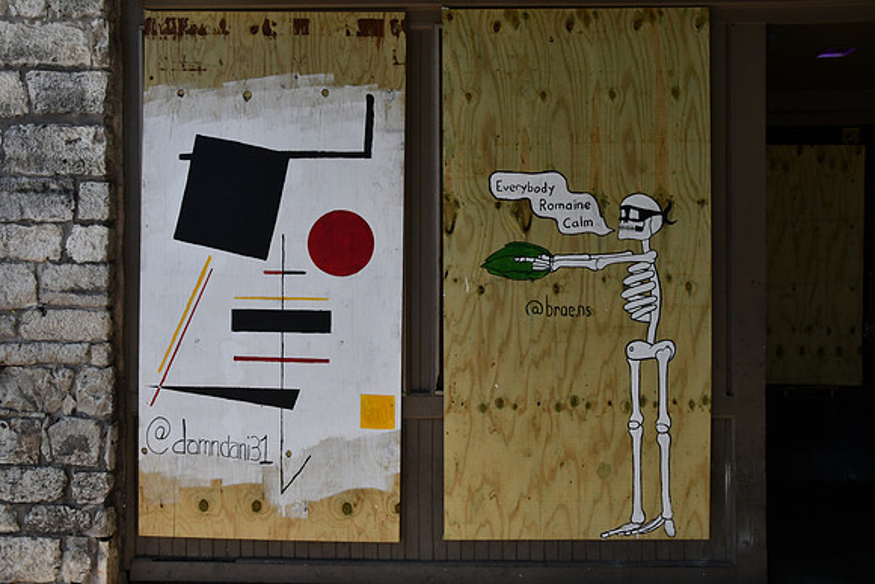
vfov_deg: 40.0
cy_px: 292
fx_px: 802
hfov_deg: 57.2
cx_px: 438
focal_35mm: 33
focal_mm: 22
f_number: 25
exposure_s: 1/125
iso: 800
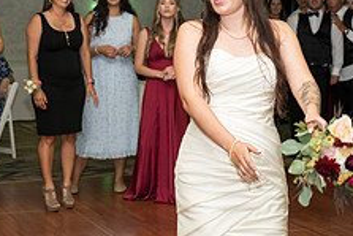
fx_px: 893
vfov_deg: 15.0
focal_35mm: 91
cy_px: 88
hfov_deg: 22.4
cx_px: 158
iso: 1600
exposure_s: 1/320
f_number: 4
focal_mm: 35
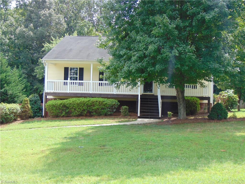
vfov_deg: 36.8
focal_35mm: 39
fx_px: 276
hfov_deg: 47.9
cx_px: 122
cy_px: 92
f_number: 3.3
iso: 80
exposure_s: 1/320
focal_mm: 6.9
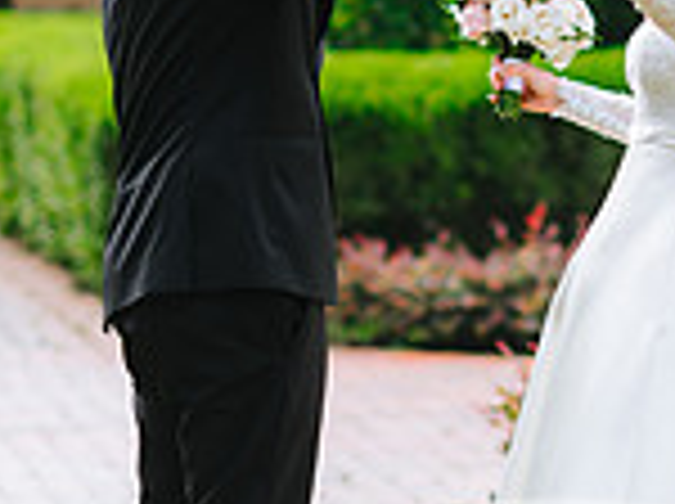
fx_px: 6172
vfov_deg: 4.7
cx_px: 711
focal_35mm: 317
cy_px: 169
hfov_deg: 6.2
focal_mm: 85
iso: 100
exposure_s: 1/500
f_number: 2
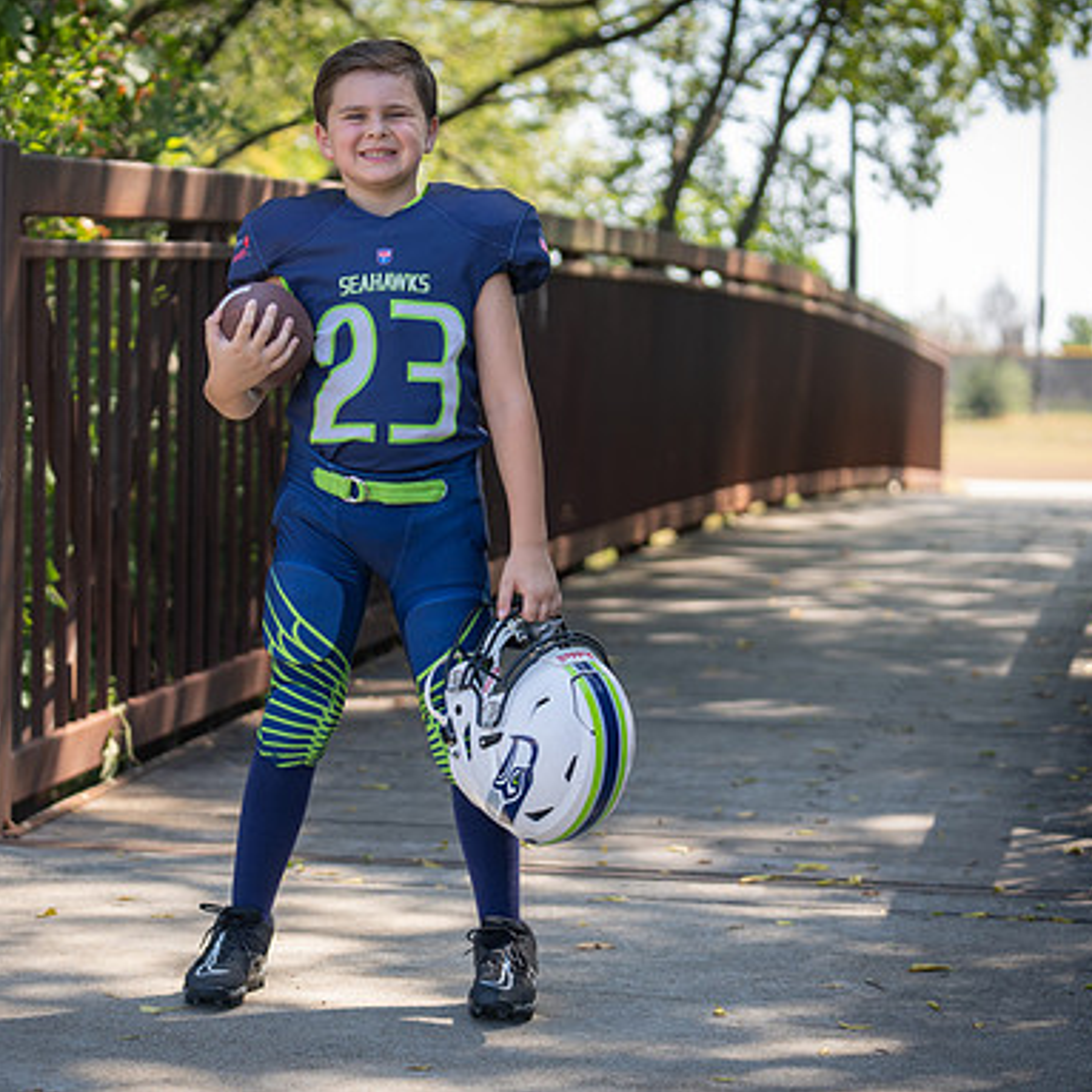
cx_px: 431
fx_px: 3212
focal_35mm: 90
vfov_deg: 19.3
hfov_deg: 19.3
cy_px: 543
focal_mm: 70
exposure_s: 1/320
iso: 100
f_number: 2.8
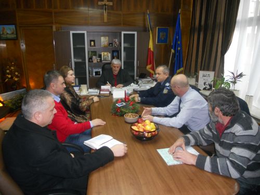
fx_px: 203
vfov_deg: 51.4
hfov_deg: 65.3
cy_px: 98
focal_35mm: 27
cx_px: 130
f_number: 3.2
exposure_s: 1/25
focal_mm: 4.9
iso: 250
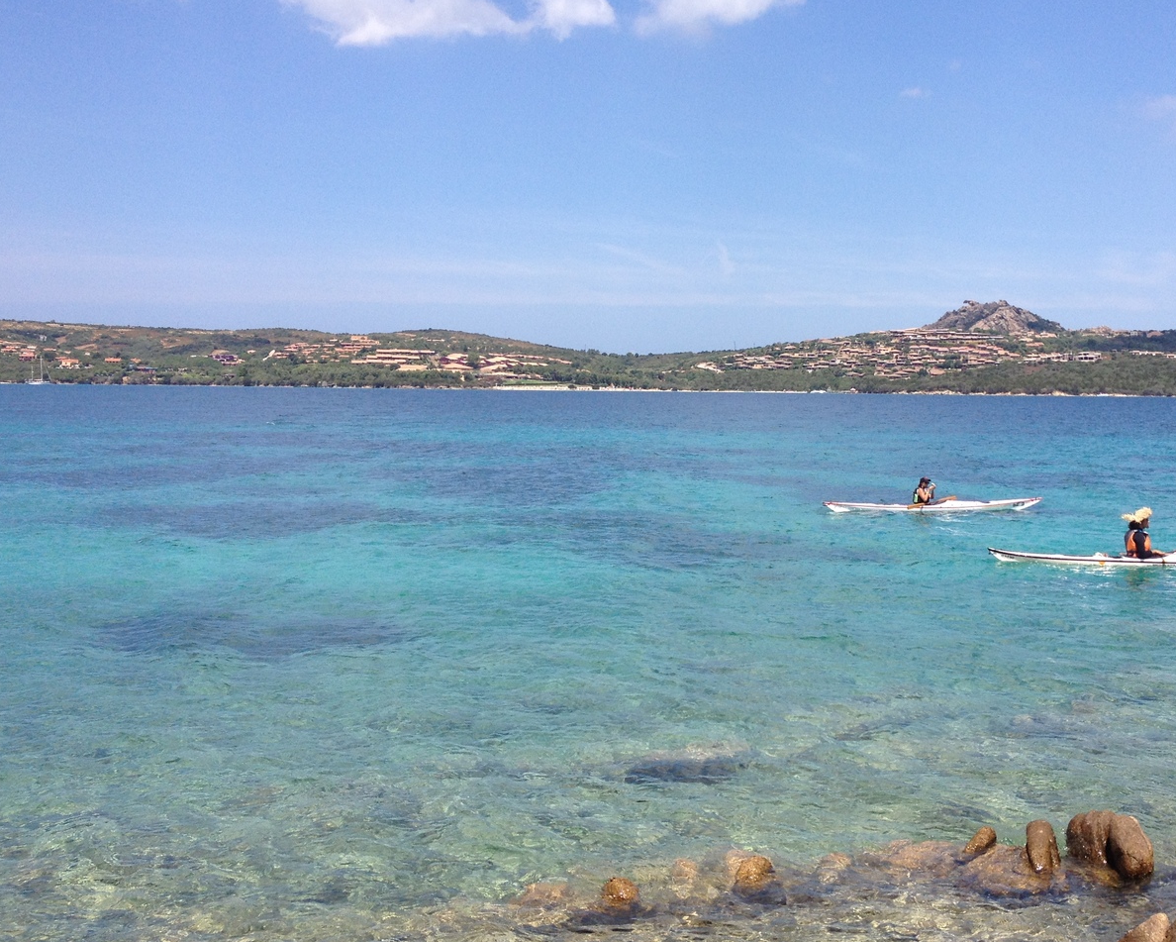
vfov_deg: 32.8
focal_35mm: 46
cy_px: 466
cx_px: 775
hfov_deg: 39.9
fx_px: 1601
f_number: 2.4
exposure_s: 1/1905
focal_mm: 4.28
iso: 50
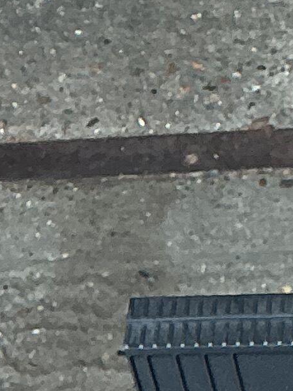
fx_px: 2156
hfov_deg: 7.2
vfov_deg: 8.6
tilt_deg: -66.7
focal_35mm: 191
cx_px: 767
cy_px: 1192
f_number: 1.8
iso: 16
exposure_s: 1/100
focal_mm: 3
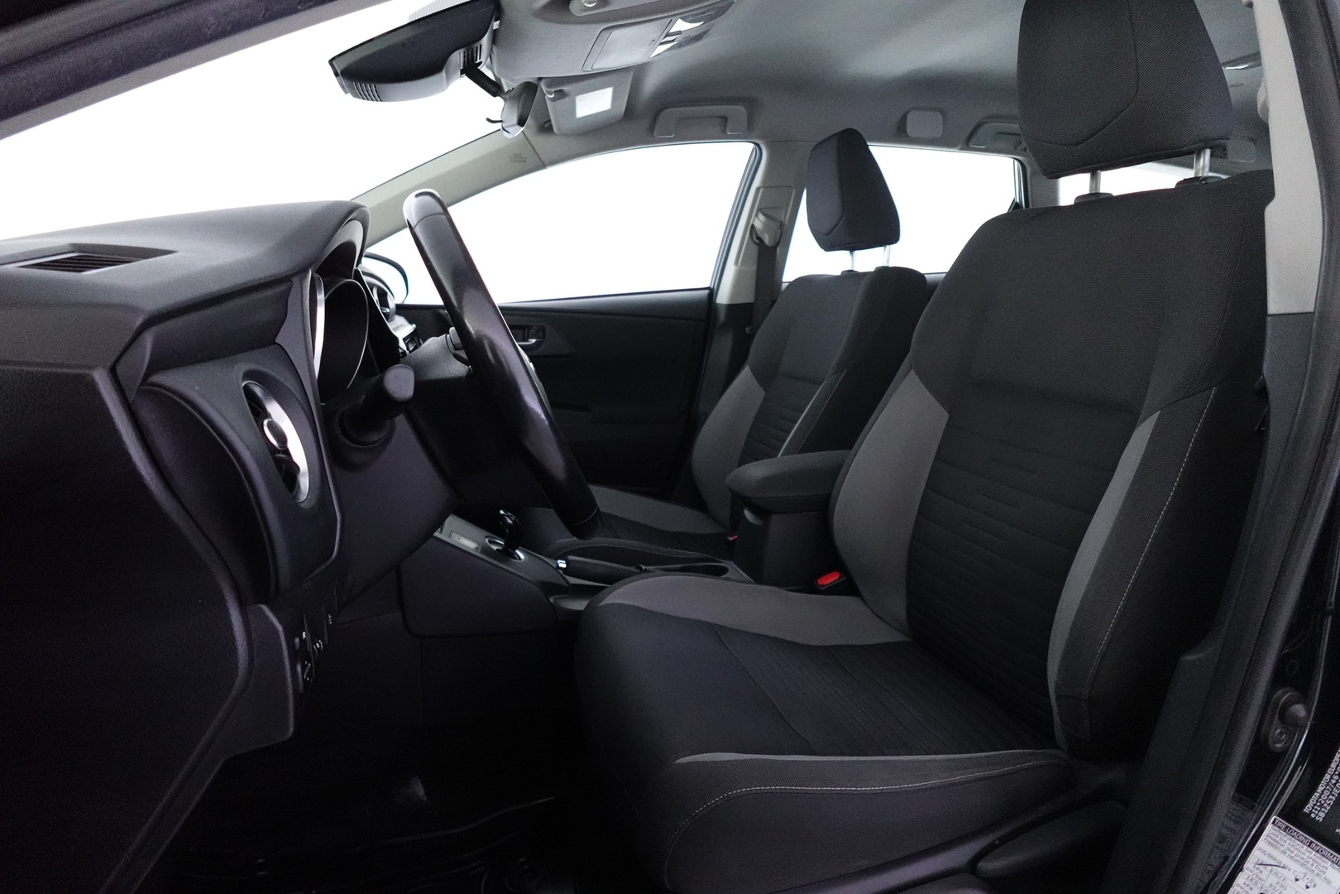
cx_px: 670
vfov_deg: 61.9
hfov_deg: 84.0
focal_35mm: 20
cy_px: 447
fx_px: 744
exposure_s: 1/80
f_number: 2
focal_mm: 7.6
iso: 2500
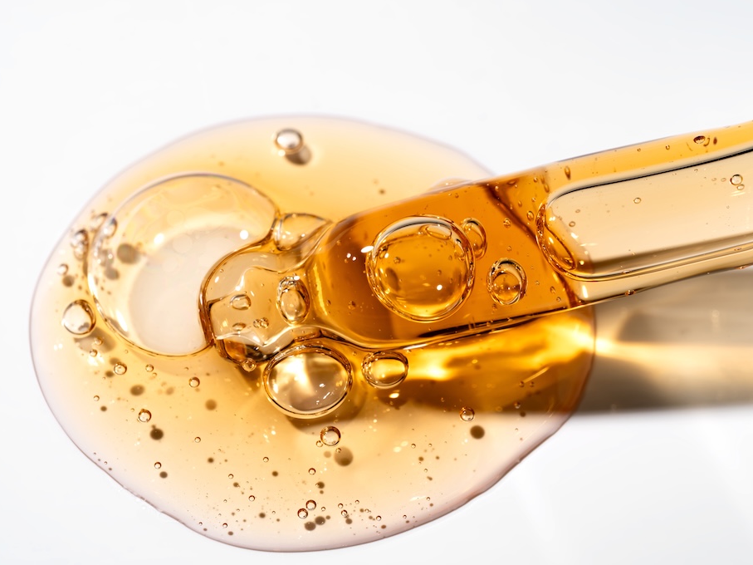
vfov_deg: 13.0
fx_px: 2480
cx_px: 359
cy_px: 282
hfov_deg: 17.3
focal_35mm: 114
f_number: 14
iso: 100
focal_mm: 105
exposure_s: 1/160
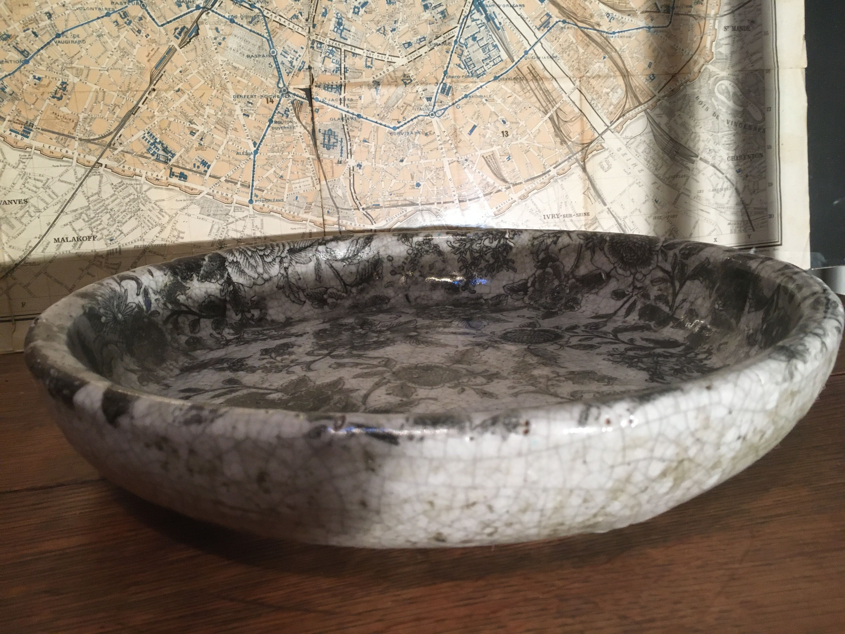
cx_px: 422
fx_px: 708
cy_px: 317
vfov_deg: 48.2
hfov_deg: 61.7
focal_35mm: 29
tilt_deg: -13.5
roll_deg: +2.9
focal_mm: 4.15
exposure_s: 1/33
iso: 200
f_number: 2.2
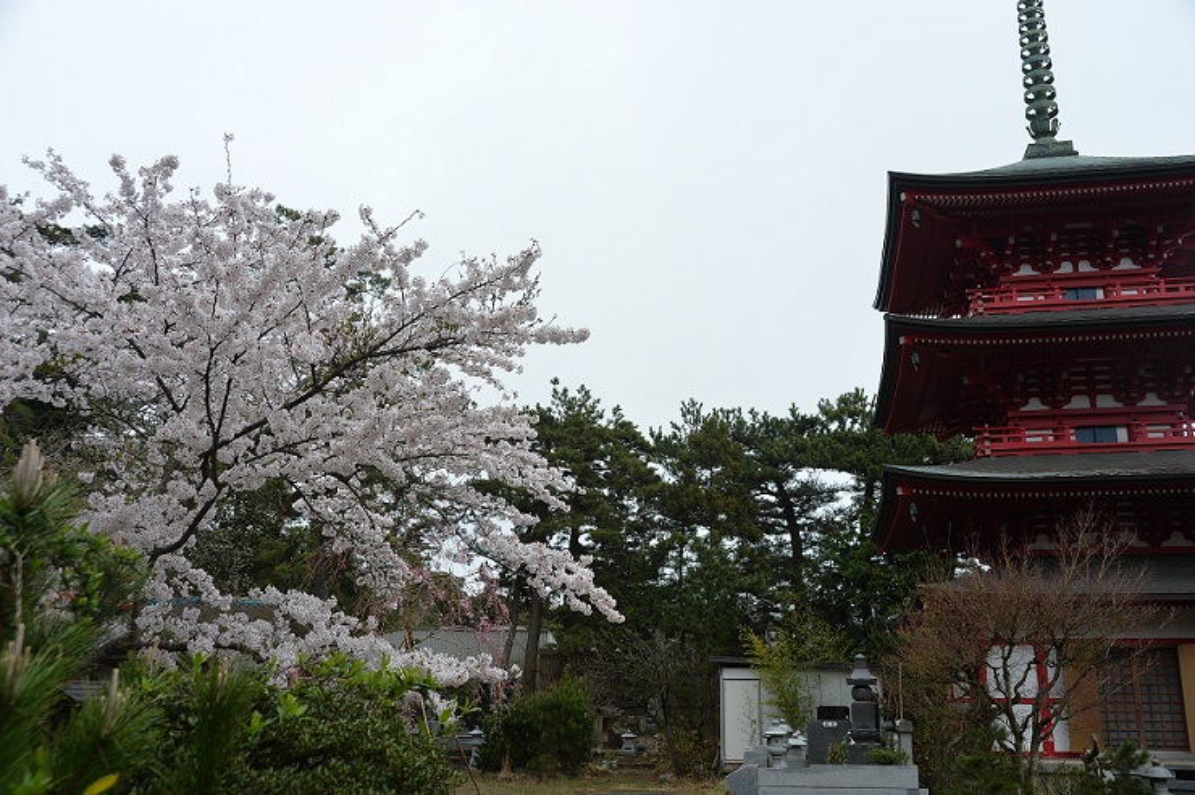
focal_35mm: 32
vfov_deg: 41.0
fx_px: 1061
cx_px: 598
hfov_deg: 58.8
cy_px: 398
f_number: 8
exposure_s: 1/250
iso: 500
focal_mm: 32
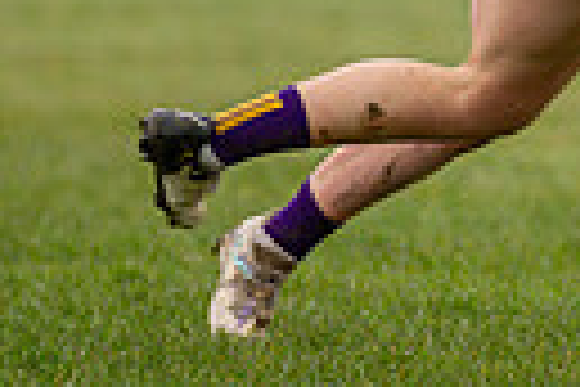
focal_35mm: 941
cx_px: 1052
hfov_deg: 2.2
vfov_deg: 1.5
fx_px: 15159
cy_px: 34
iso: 560
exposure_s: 1/1000
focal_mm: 210
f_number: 2.8
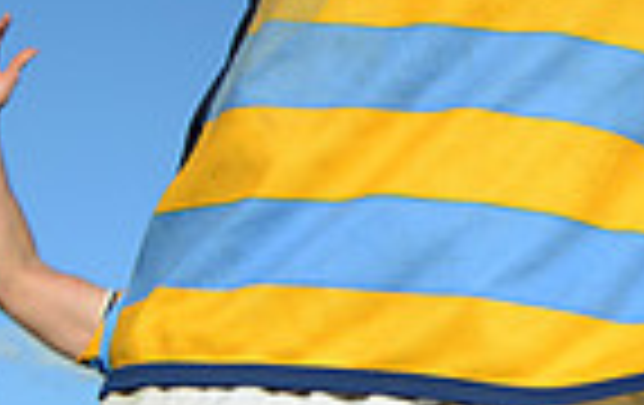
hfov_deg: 17.4
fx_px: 1741
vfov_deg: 12.1
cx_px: 1130
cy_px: -349
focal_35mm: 99
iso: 320
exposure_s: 1/3200
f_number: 4
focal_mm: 24
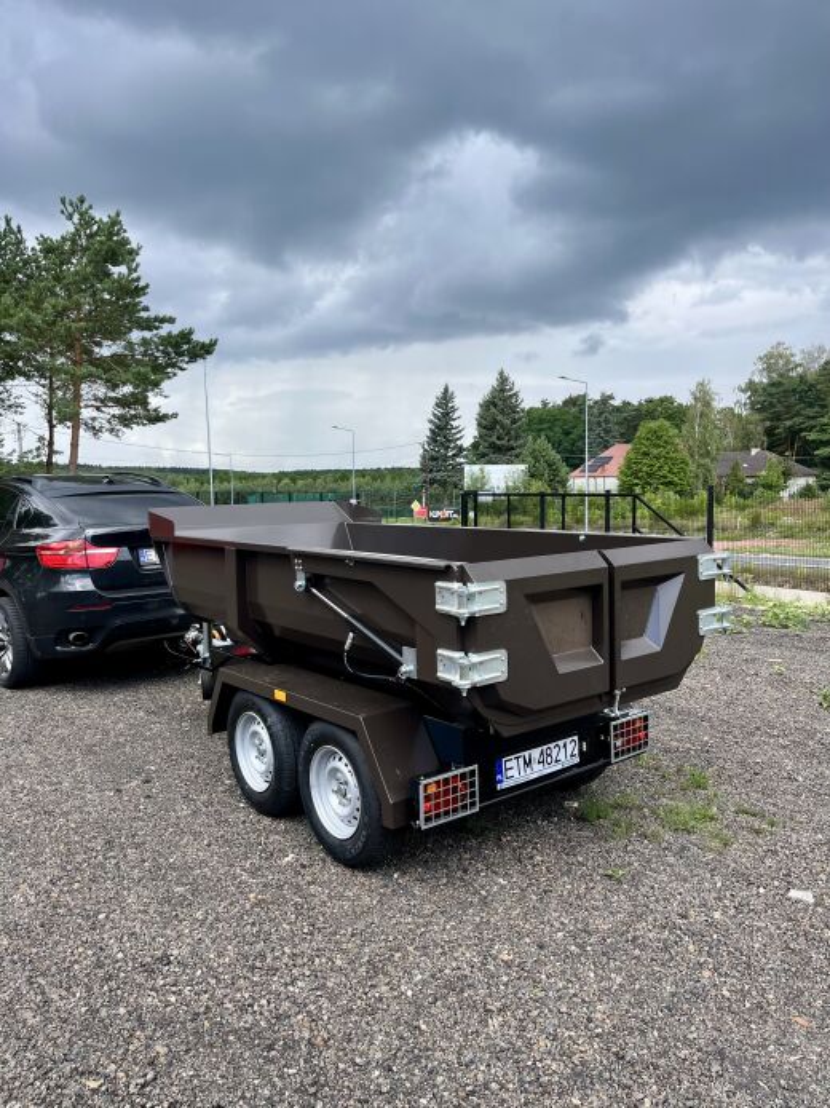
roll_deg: +0.7
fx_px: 832
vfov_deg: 67.3
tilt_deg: -5.3
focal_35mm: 26
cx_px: 415
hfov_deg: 53.0
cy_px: 554
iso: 50
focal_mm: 5.1
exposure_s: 1/1106
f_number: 1.6
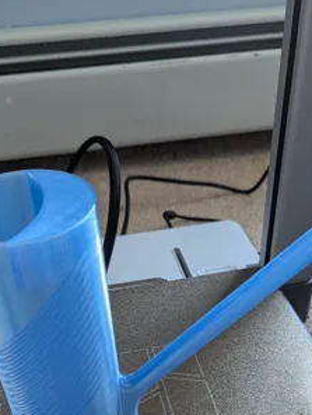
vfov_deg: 41.4
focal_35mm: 43
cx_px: 161
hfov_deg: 33.7
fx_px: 515
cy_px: 346
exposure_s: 1/65.6
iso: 525
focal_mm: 6.81
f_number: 1.85
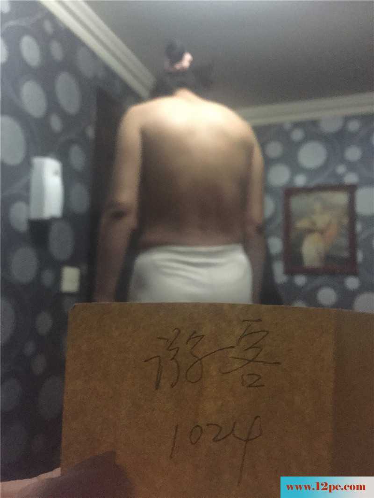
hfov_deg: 48.2
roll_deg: -1.4
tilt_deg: +4.2
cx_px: 187
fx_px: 418
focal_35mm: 29
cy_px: 249
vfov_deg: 61.6
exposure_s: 1/15
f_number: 2.2
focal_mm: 4.15
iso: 800
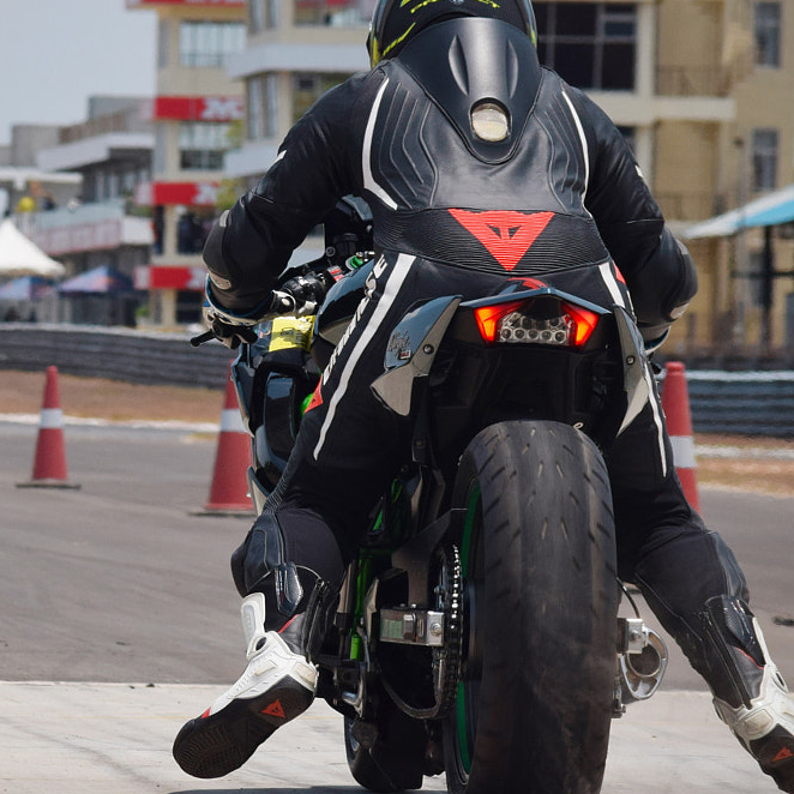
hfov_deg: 5.6
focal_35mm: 314
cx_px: -11
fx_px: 8149
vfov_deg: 5.6
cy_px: 278
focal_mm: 102
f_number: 7.1
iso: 200
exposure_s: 1/1600
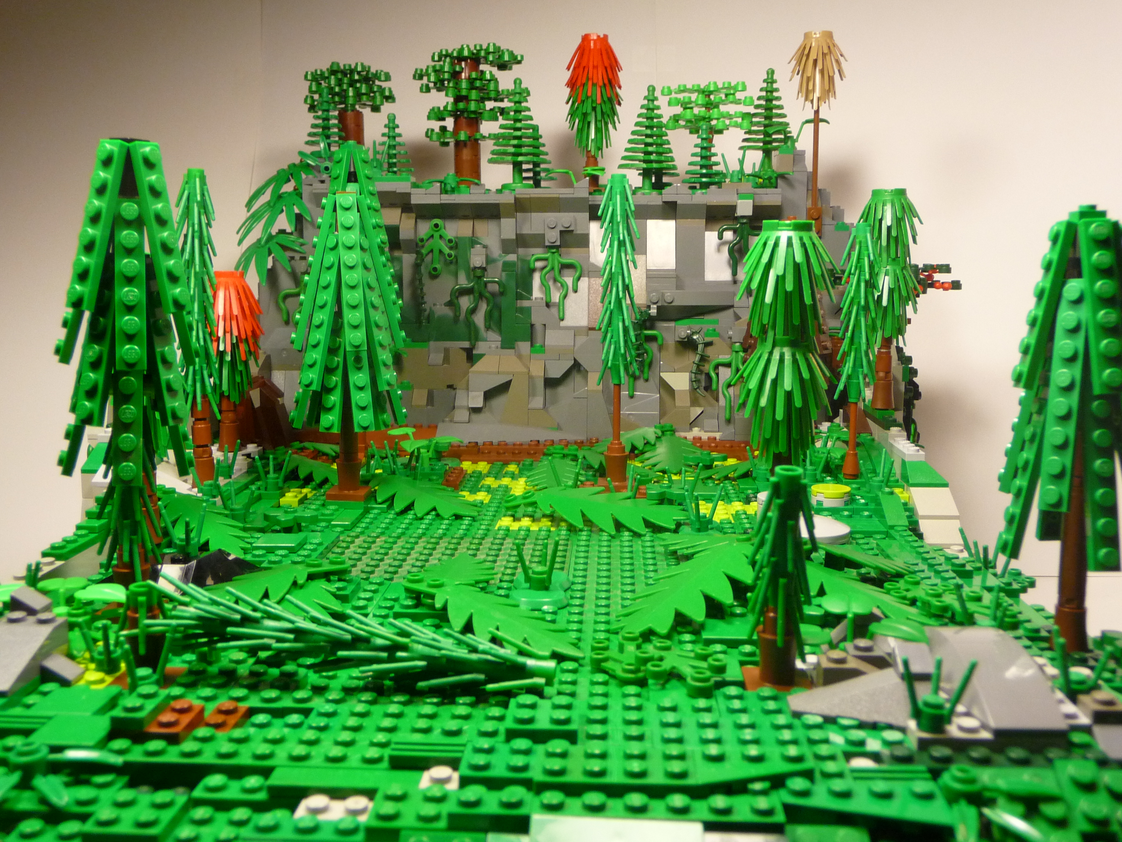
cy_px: 421
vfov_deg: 39.7
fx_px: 1167
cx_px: 561
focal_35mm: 36
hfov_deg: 51.4
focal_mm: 6
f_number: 3.7
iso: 250
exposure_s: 1/30
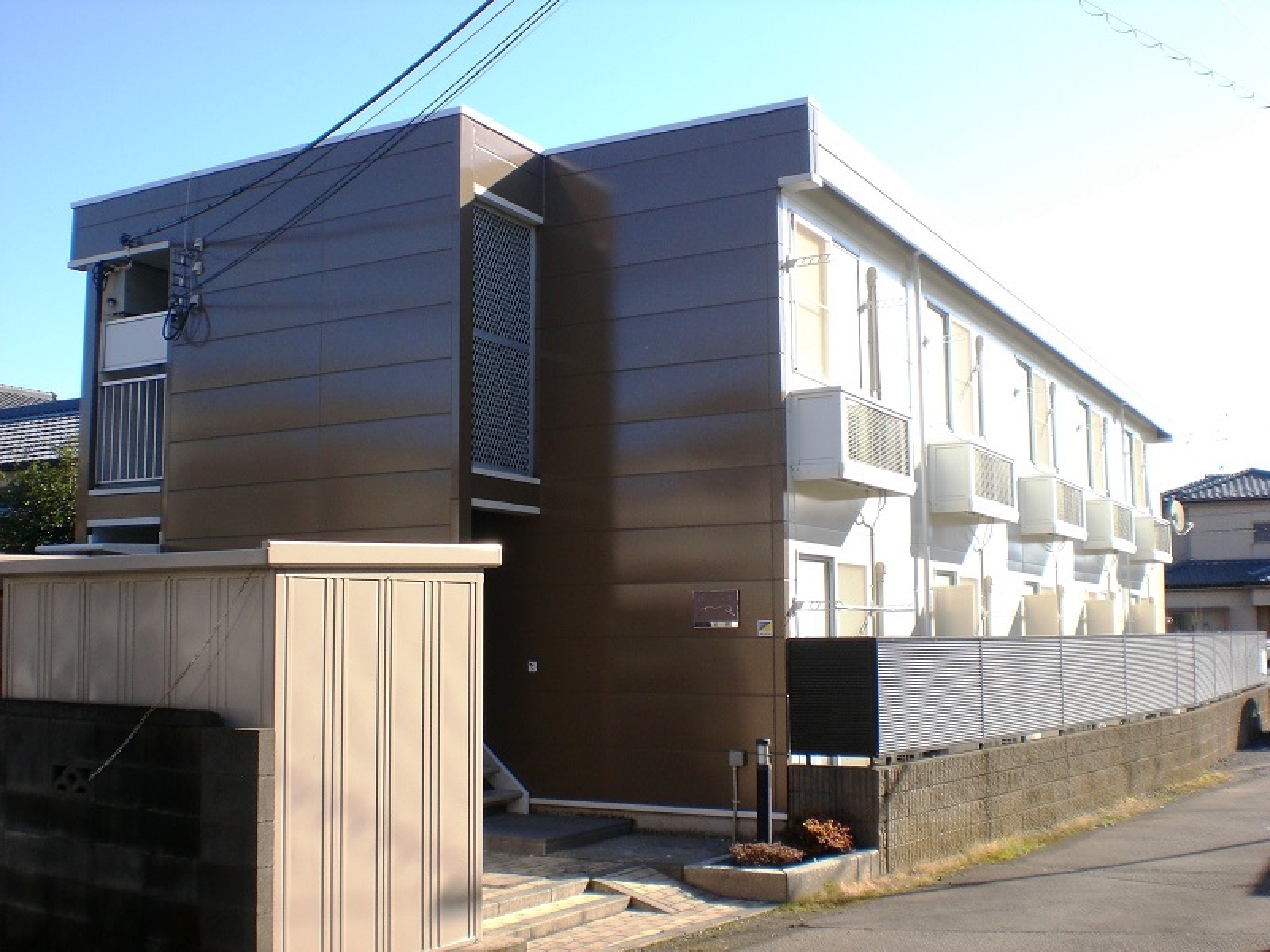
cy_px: 476
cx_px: 635
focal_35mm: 38
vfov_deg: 37.7
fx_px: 1394
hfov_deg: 49.0
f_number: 4.4
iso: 50
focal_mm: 6.3
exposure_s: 1/200
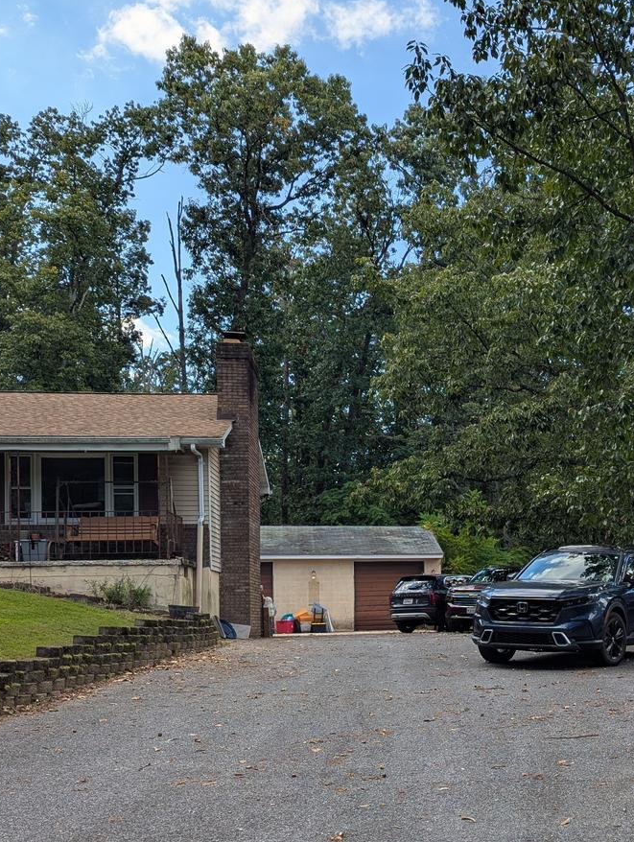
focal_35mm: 42
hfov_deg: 33.1
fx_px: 1023
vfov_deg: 44.0
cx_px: 540
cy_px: 573
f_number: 1.85
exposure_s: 1/960
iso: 46
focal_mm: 6.81
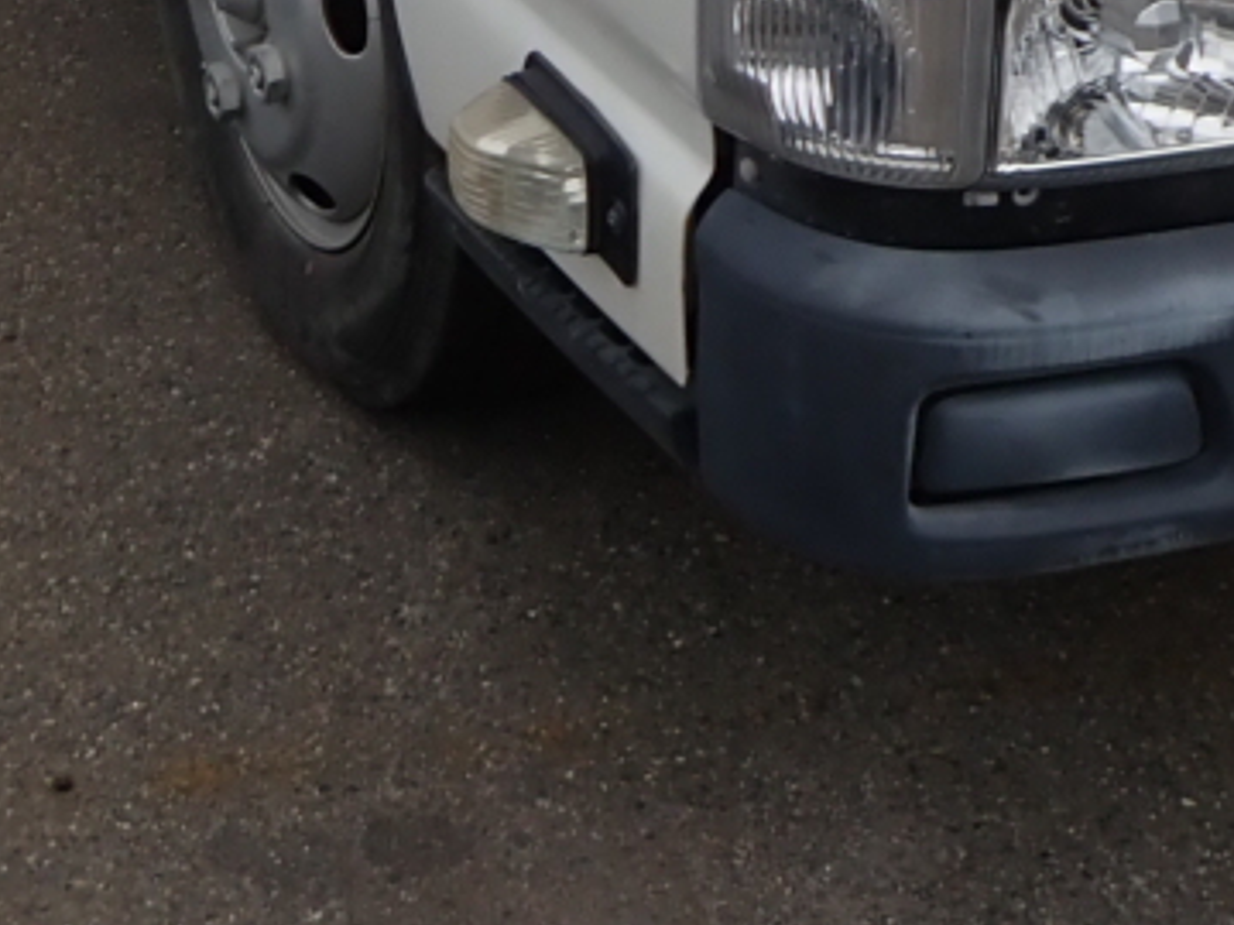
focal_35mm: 89
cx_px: 535
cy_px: -360
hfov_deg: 22.0
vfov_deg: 15.6
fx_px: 3173
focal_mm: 4.5
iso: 100
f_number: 8
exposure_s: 1/200
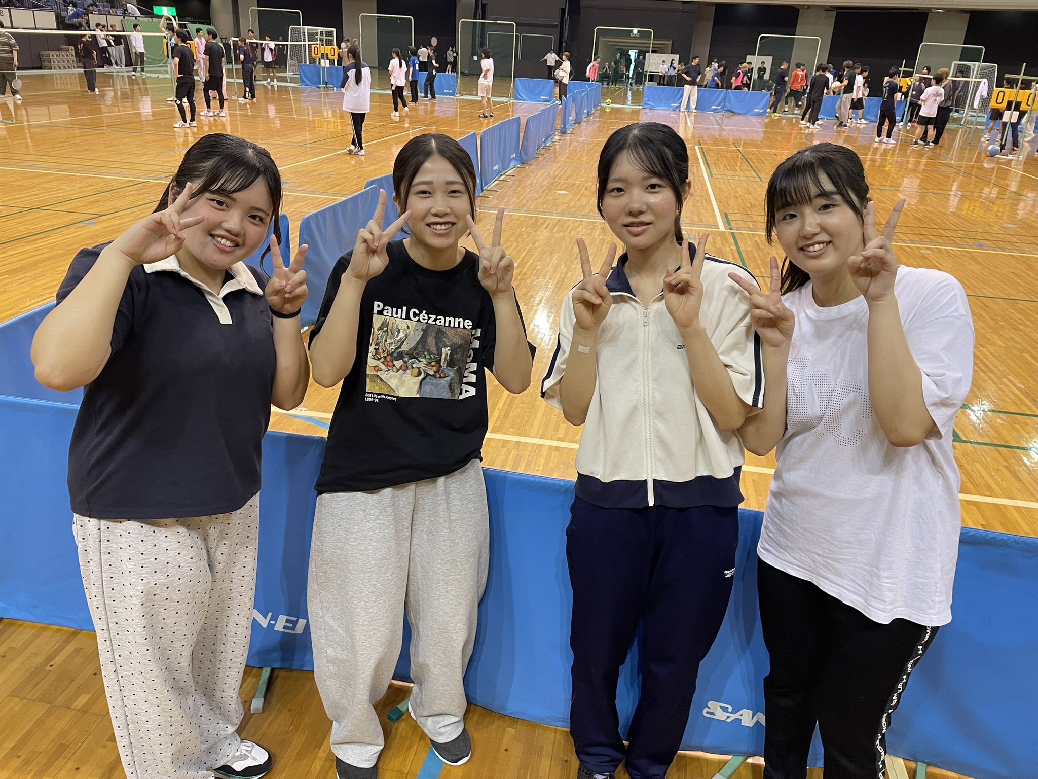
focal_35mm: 26
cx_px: 519
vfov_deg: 53.1
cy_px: 390
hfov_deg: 67.3
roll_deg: -3.1
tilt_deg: -24.2
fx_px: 780
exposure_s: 1/60
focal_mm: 4.2
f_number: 1.6
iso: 125
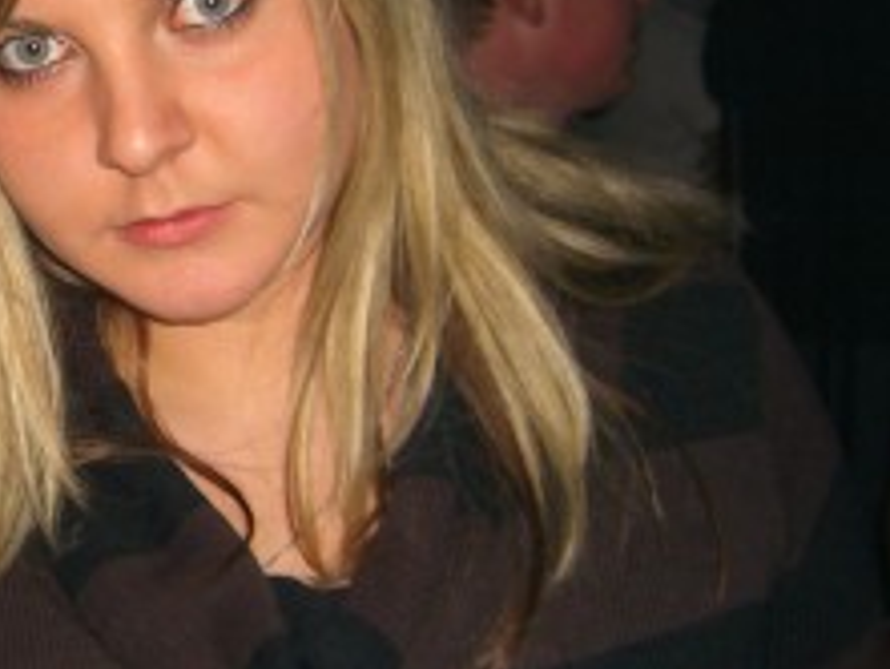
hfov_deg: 18.7
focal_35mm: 103
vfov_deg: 14.3
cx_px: 40
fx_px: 2650
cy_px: 161
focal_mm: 7.9
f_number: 2.8
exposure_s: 1/60
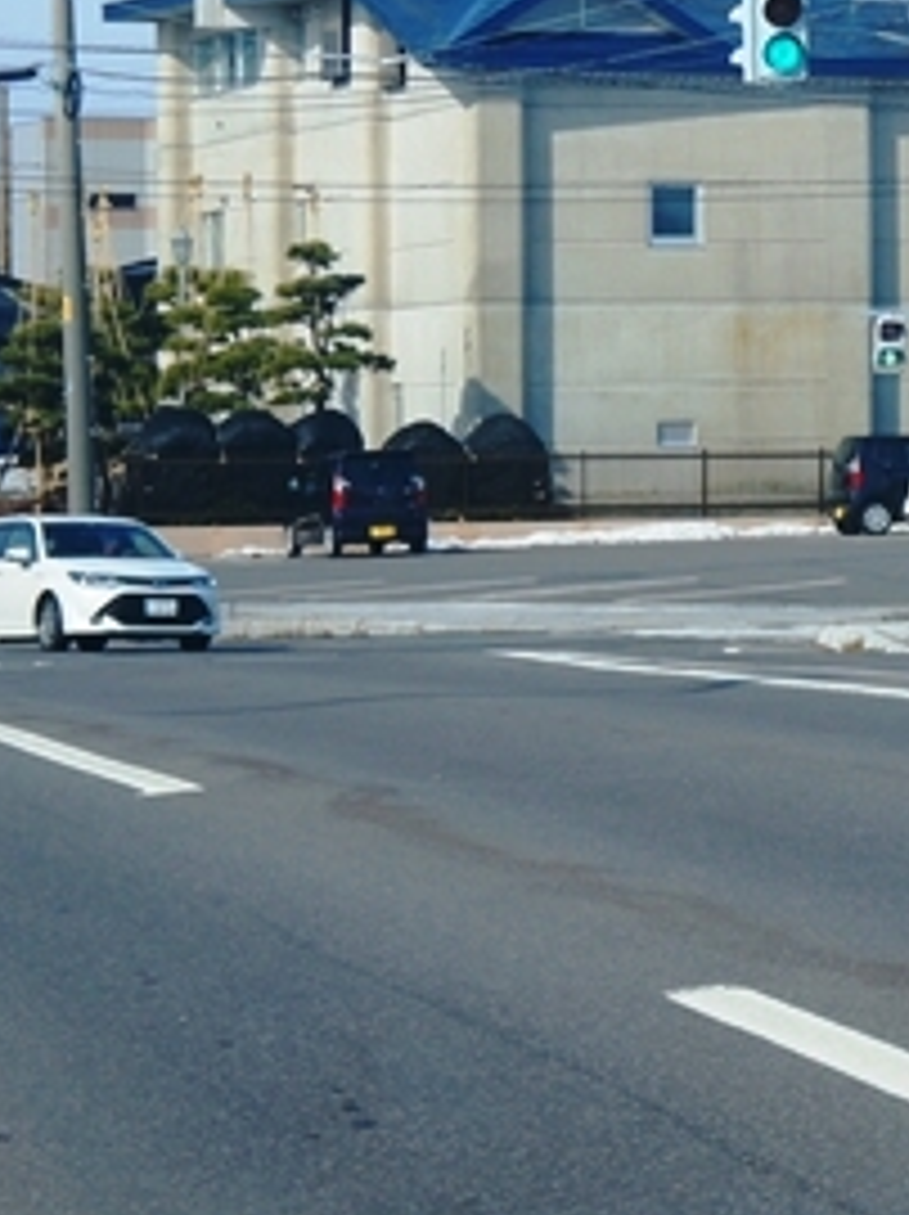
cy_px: 218
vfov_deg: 9.6
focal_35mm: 205
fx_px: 7189
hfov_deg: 7.1
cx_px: 1557
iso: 200
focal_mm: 48
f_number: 8
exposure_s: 1/400
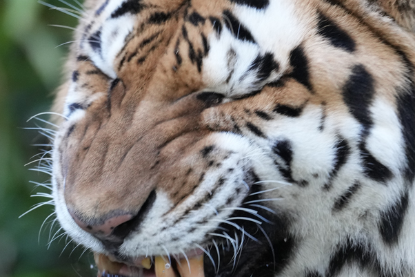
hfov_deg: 1.6
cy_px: 83
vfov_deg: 1.1
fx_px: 14693
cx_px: 203
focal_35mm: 1275
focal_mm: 600
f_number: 4
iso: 4000
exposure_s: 1/400
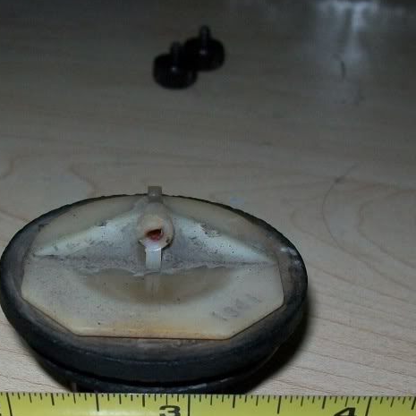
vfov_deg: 24.4
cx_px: 158
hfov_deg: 24.6
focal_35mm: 70
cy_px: 318
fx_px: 952
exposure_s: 1/60
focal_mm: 6
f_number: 2.7
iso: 160
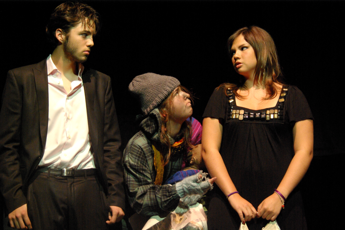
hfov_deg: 21.6
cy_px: 115
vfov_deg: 14.4
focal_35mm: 94
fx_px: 905
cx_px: 172
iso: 1600
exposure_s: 1/30
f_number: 4.5
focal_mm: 63
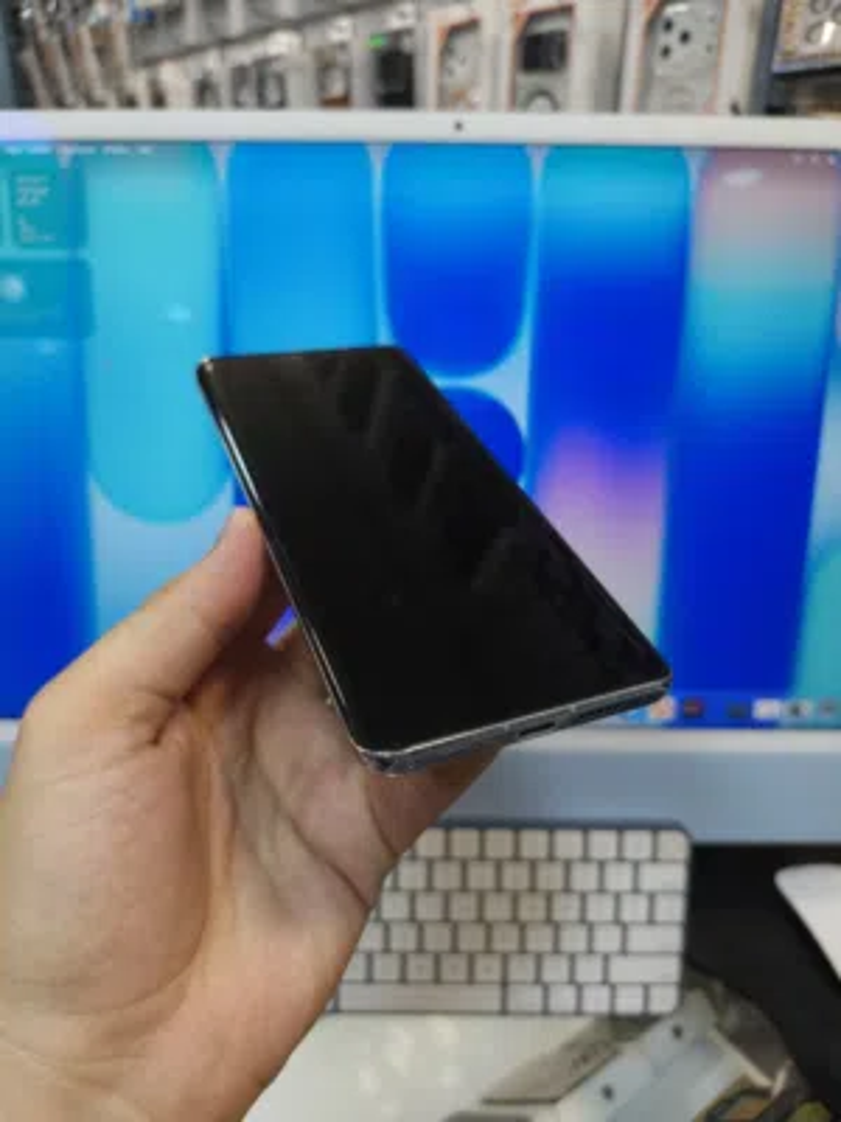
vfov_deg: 73.9
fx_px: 745
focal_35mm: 23
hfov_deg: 58.9
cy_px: 561
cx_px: 420
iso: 117
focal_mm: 5.56
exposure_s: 1/120
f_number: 1.8
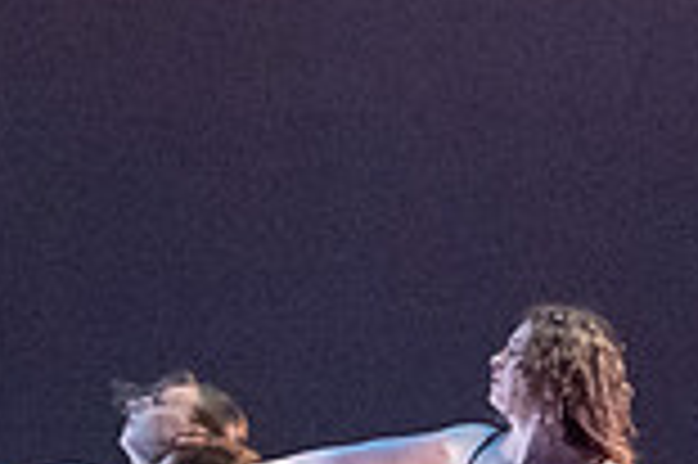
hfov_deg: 5.0
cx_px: 550
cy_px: 644
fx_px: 7980
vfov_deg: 3.3
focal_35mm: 412
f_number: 2.8
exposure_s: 1/400
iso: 5000
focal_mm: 75
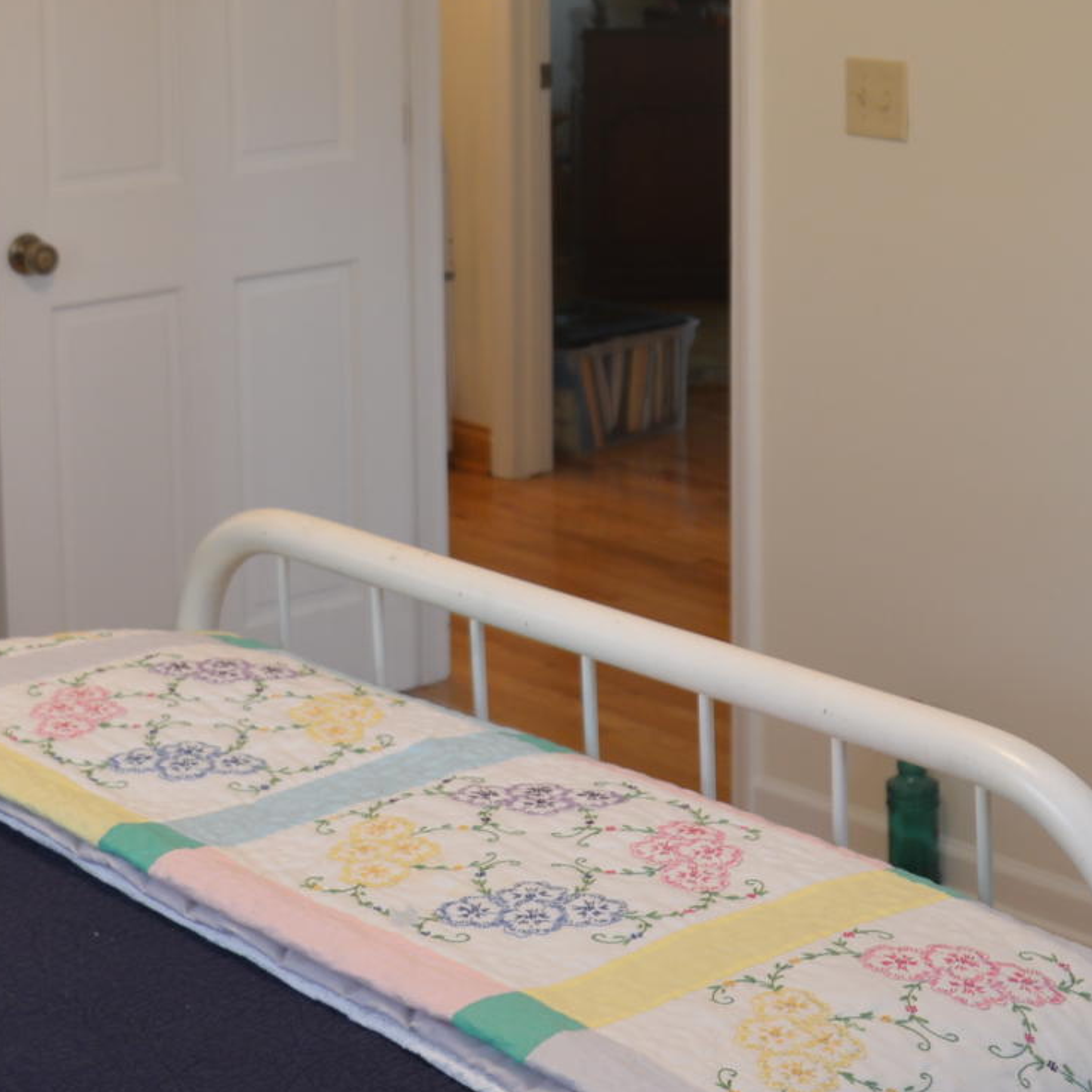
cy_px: 104
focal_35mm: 83
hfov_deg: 20.9
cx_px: 427
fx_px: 2962
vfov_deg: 20.5
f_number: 3.5
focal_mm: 24
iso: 400
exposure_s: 1/50
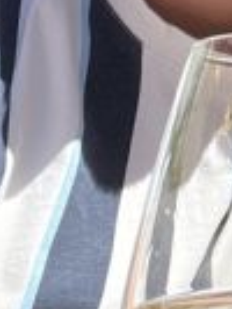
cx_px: 508
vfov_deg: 14.0
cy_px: -102
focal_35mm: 135
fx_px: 1204
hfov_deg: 10.0
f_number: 2.2
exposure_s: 1/400
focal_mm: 2.71
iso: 32
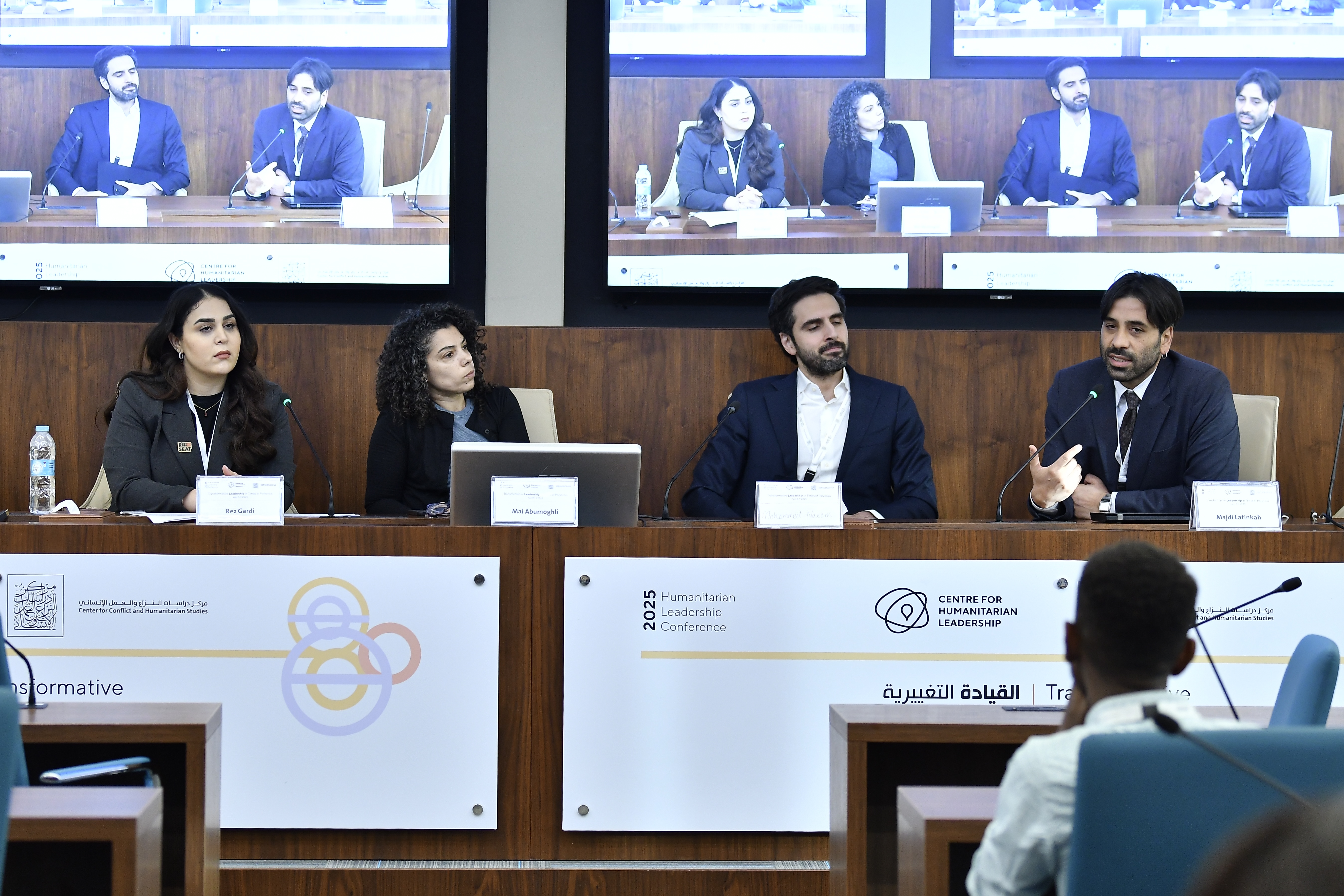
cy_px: 448
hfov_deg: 19.5
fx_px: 3920
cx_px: 672
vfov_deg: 13.0
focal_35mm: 105
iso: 1000
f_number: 2.8
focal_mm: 70
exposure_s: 1/200
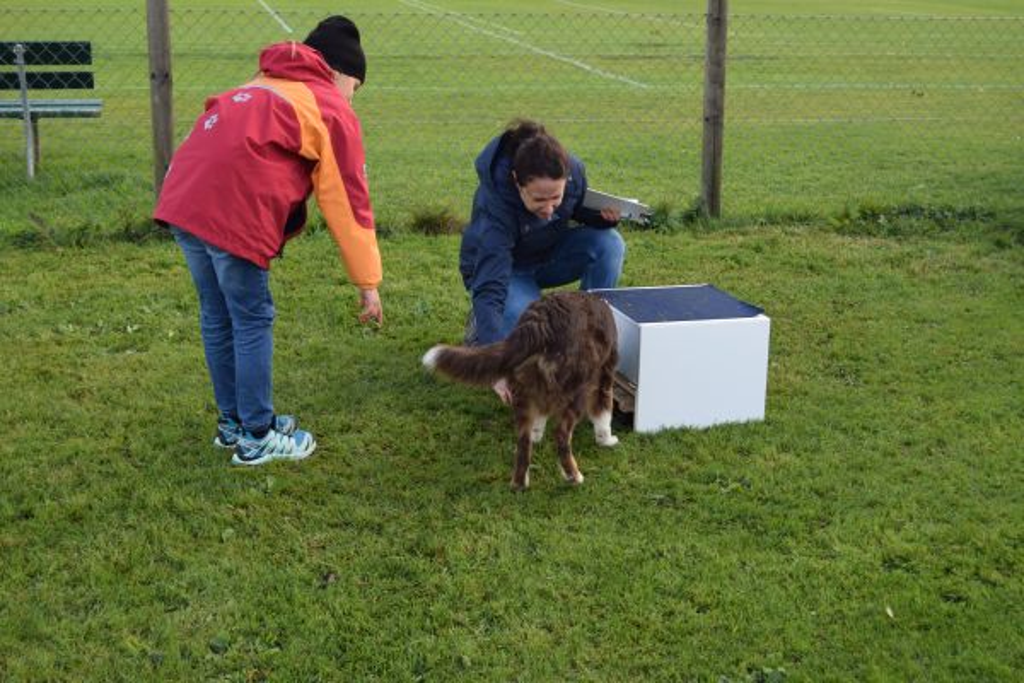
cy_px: 342
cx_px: 512
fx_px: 1493
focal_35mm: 52
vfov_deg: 25.8
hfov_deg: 37.9
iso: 400
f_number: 8
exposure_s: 1/250
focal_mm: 35
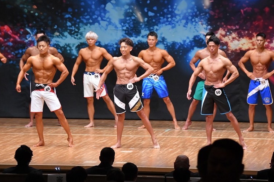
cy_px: 90
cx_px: 135
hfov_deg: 10.8
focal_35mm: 191
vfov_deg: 7.2
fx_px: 1453
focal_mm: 125
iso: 8000
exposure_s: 1/400
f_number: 5.6
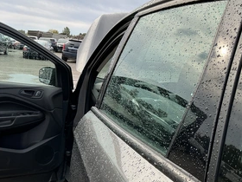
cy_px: 95
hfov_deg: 46.0
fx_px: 280
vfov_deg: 36.0
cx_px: 79
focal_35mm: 40
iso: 25
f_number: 1.8
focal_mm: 3
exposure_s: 1/504
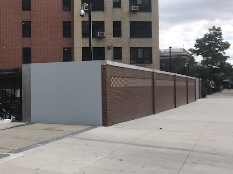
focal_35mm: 55
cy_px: 84
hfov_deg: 32.9
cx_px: 17
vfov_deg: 26.6
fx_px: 370
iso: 20
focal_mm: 3.99
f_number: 1.8
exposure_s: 1/1126
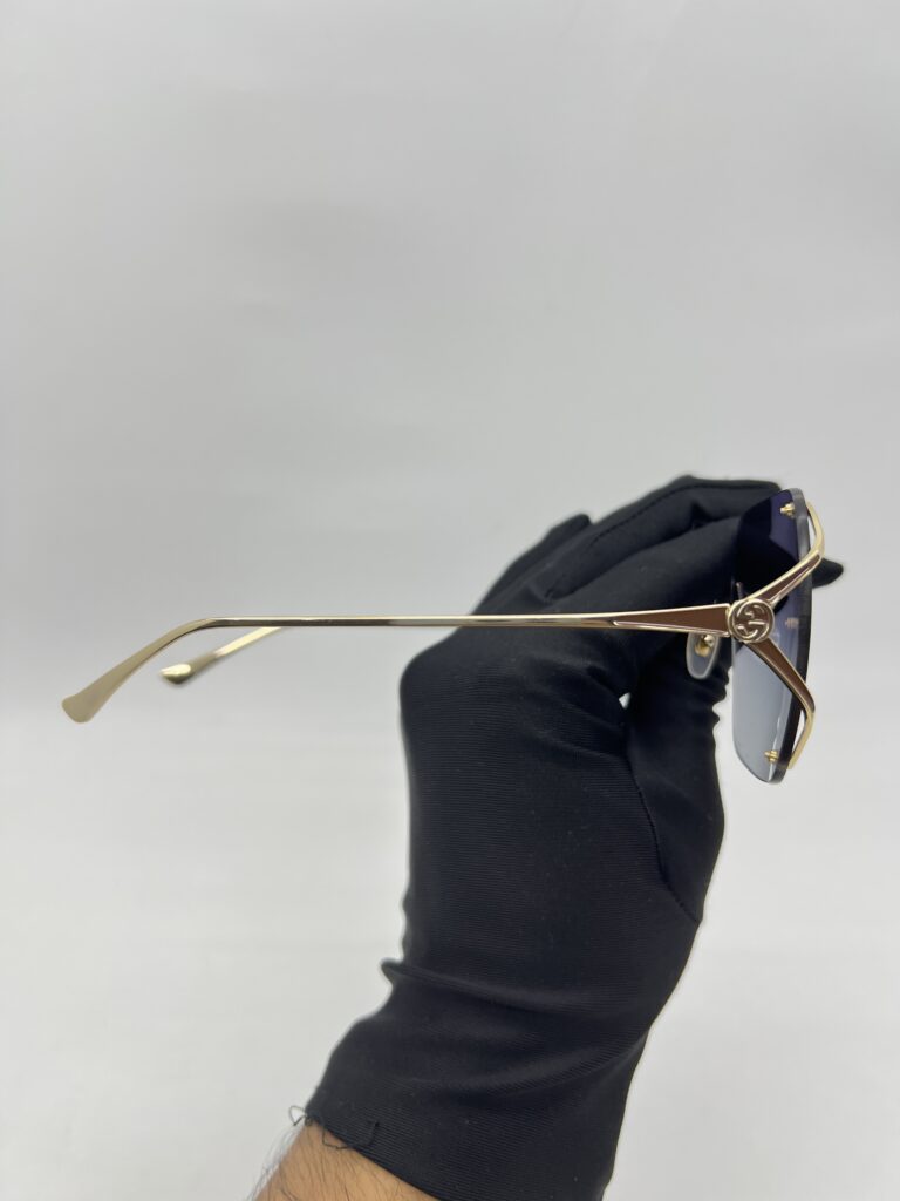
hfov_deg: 53.1
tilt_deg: -32.8
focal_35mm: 26
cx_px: 450
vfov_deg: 67.3
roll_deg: -1.2
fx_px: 901
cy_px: 600
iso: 32
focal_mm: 5.7
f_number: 1.5
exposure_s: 1/111
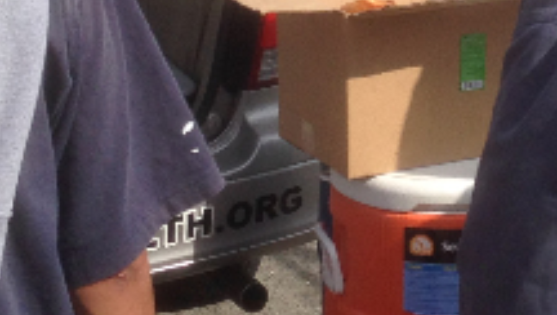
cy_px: -152
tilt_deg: -5.7
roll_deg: +0.2
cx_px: 511
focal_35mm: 133
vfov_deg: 8.9
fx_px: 1966
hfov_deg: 15.9
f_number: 2.4
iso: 50
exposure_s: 1/2088
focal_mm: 4.12
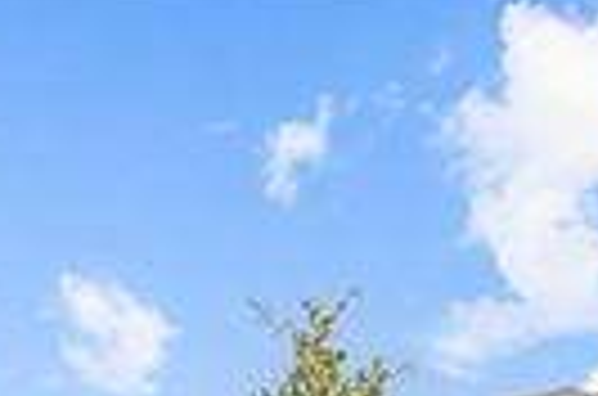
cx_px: 558
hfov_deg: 15.4
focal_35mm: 132
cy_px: 722
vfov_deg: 9.8
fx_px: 2187
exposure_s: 1/400
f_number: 5
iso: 100
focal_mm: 35
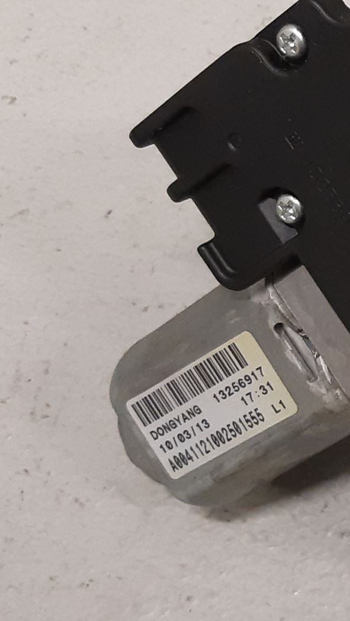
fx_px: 924
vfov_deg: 37.2
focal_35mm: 56
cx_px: 583
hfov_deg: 18.1
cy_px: 332
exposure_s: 1/50
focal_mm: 3.93
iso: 200
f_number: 1.7
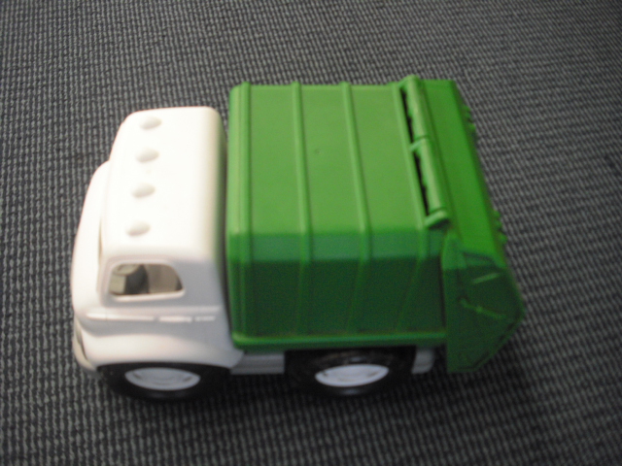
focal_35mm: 38
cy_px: 233
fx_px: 683
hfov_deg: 49.0
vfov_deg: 37.7
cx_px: 311
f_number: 2.8
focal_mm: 6.2
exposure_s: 1/50
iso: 200
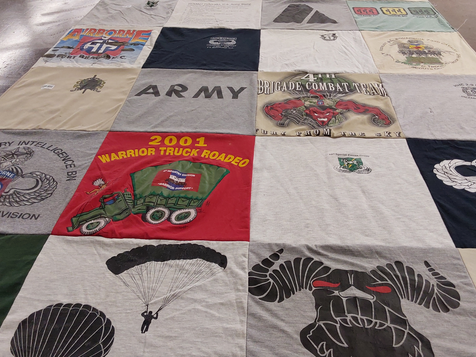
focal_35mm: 32
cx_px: 237
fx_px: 440
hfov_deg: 56.8
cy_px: 195
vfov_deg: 44.1
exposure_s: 1/60
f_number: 1.9
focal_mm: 2.91
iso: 100
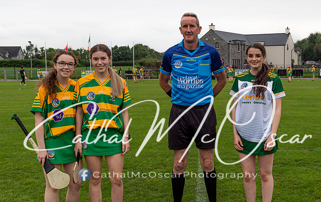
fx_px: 436
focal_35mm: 50
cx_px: 222
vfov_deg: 26.1
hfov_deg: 39.7
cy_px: 106
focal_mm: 28
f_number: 4.5
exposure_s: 1/80
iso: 400
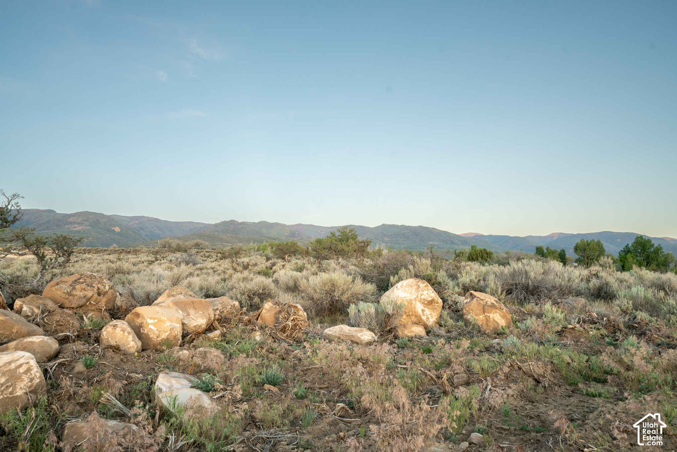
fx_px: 466
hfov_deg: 71.9
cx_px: 338
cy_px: 226
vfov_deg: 51.7
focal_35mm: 25
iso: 200
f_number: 8
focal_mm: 24
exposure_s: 1/20
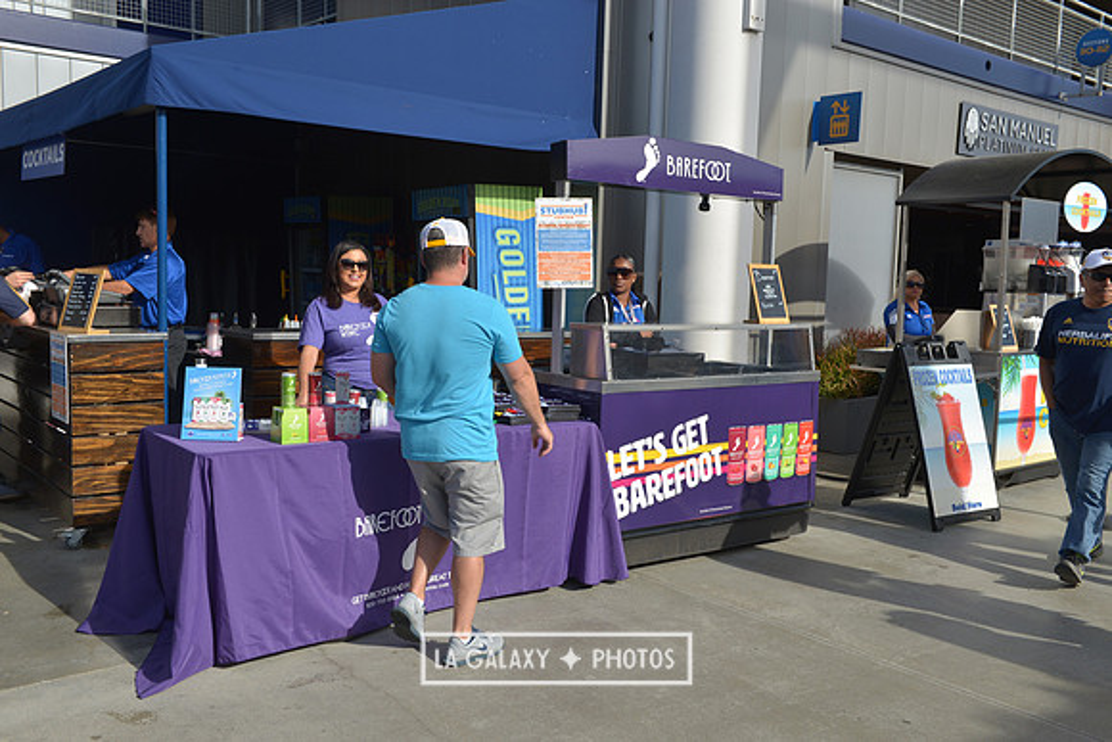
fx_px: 989
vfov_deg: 41.1
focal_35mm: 32
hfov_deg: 58.7
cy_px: 371
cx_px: 556
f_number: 10
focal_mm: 32
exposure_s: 1/400
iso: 200
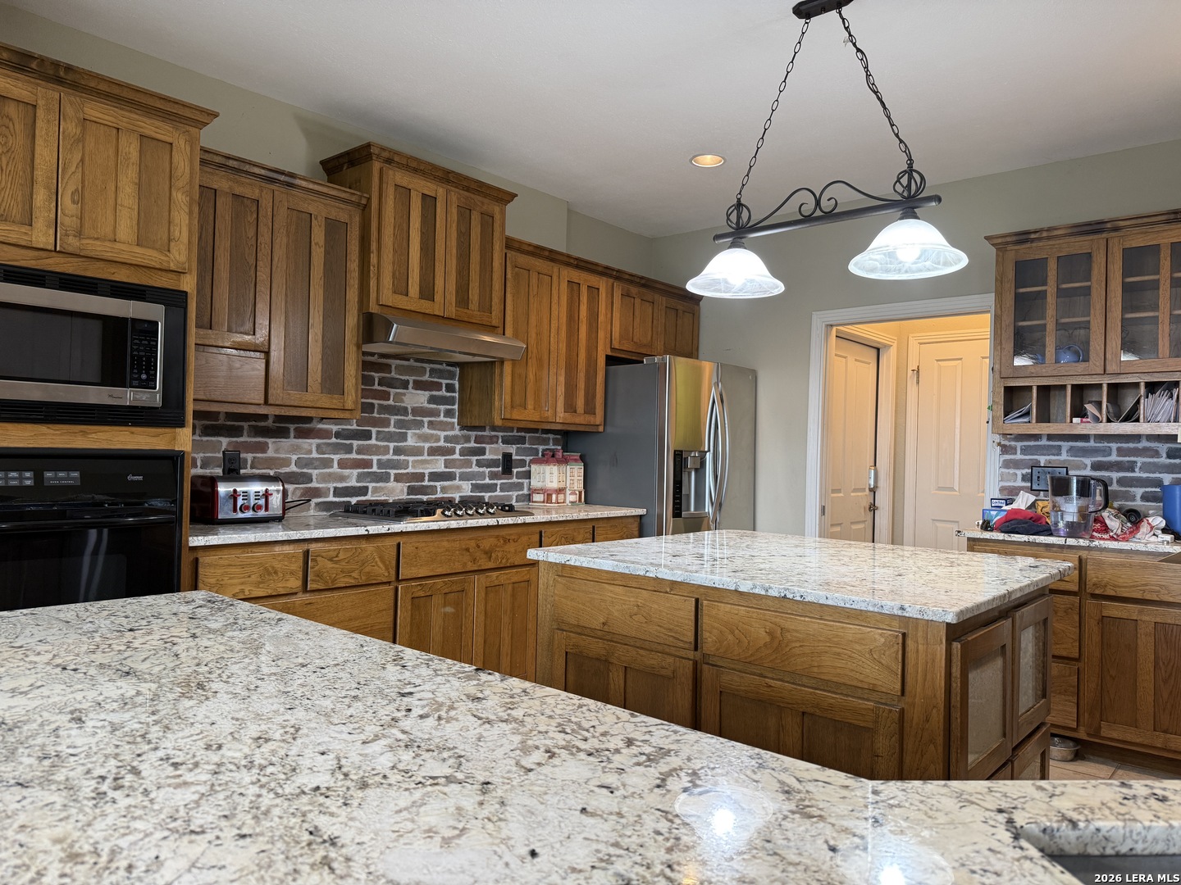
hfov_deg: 71.6
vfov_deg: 56.8
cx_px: 590
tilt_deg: +0.3
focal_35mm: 24
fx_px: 819
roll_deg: -1.8
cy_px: 442
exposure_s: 1/60
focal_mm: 6.76
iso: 160
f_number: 1.78
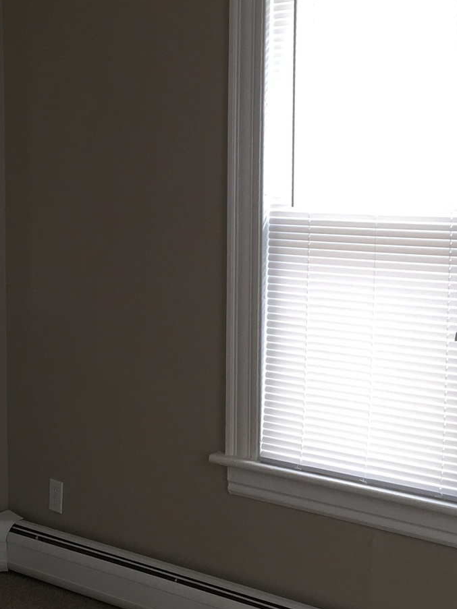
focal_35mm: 74
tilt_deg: -5.9
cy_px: 315
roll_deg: +0.3
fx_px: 1303
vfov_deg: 26.3
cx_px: 157
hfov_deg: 19.8
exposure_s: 1/60
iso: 40
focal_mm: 4.15
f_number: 2.2
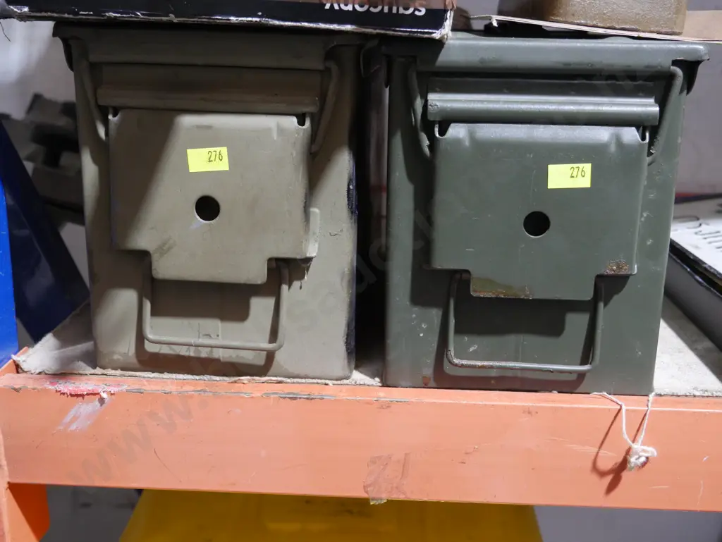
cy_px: 271
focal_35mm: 40
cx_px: 361
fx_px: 835
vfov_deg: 36.0
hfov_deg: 46.8
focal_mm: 20
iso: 2000
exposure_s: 1/60
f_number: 4.5
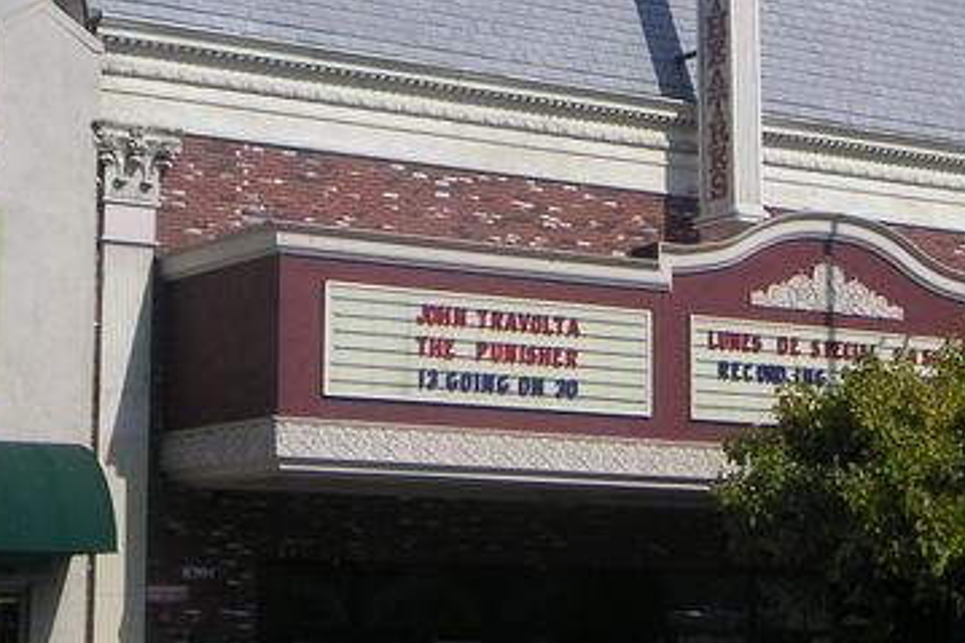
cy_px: 148
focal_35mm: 89
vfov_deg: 15.3
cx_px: 567
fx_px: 2384
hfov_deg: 22.9
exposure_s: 1/250
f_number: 6.7
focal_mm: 7.5
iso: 50
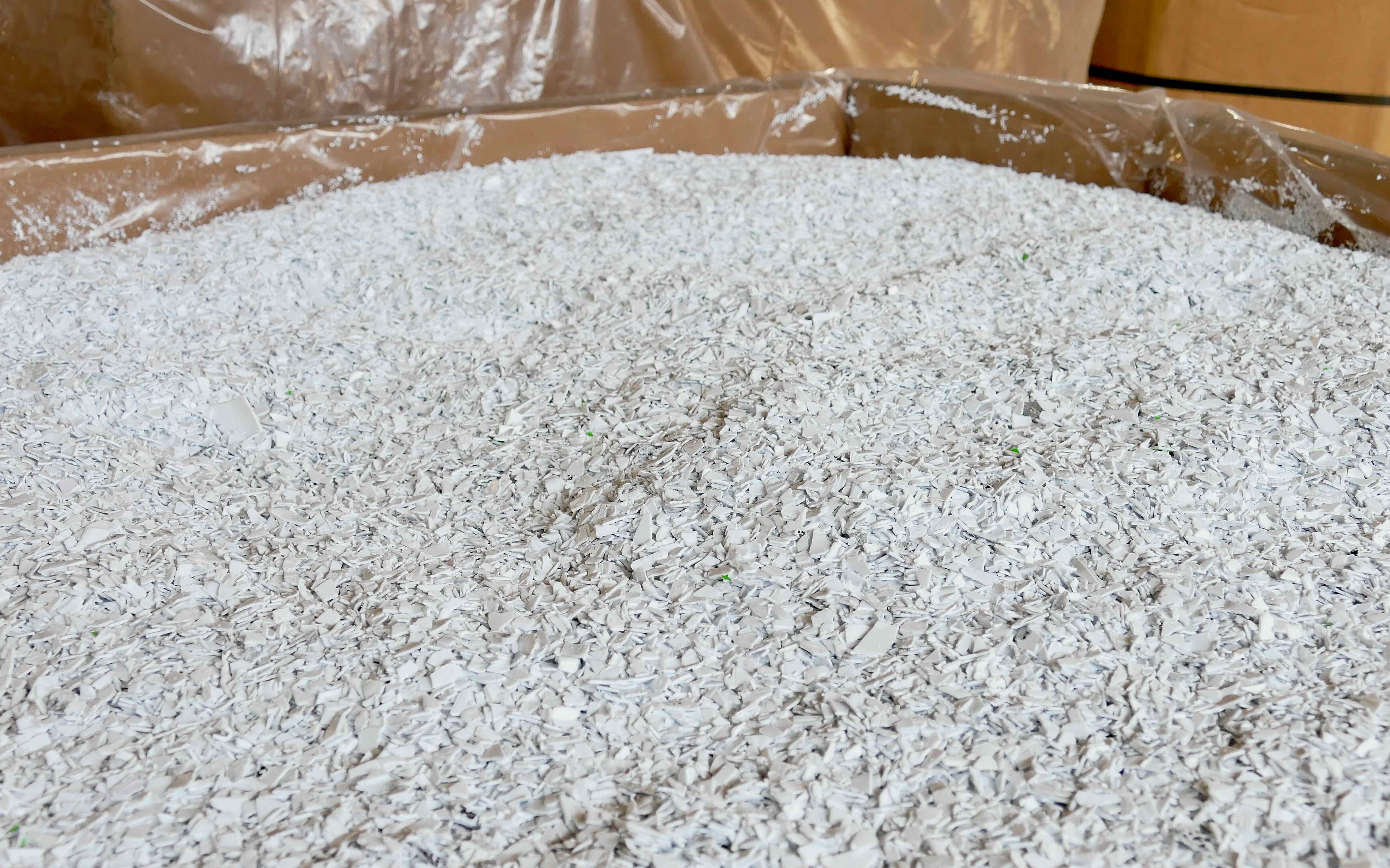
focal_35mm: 49
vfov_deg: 26.3
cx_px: 694
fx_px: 1856
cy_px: 512
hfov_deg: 41.1
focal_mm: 15.51
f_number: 3.5
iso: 400
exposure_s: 1/50
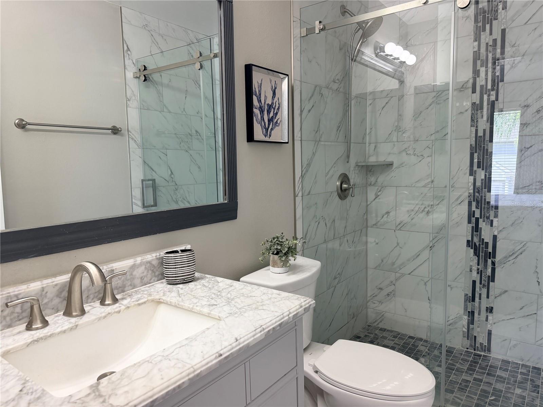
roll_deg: +1.4
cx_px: 272
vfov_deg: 56.8
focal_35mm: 24
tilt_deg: -6.5
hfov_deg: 71.6
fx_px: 376
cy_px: 204
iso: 200
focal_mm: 6.76
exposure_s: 1/120
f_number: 1.78
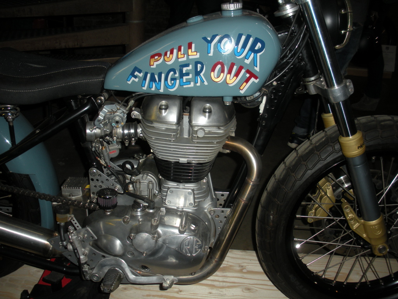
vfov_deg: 40.7
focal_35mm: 35
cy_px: 150
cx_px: 199
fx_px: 402
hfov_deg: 52.6
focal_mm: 6.3
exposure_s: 1/60
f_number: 3.5
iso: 100
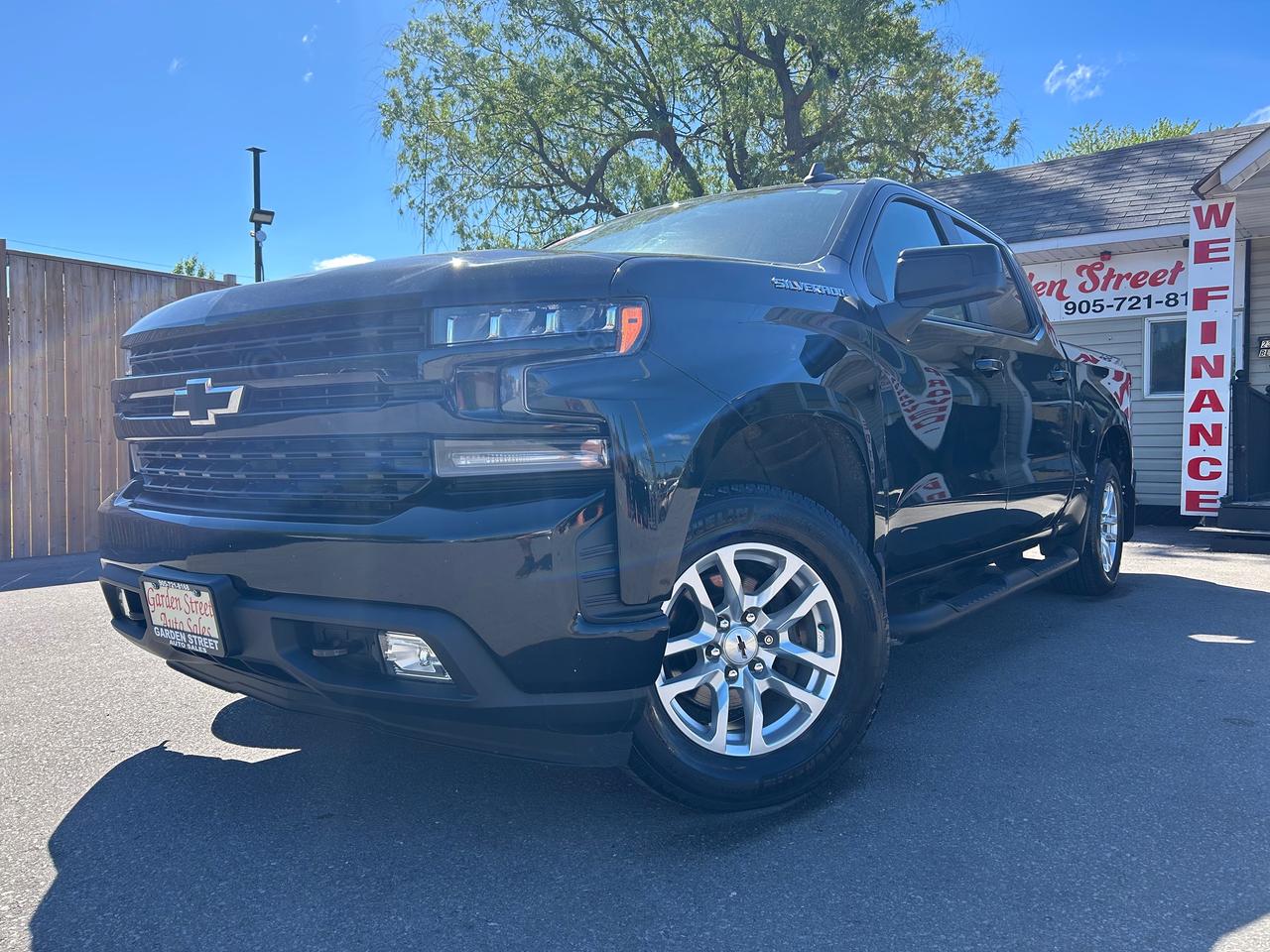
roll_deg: -0.6
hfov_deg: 67.3
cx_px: 635
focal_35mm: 26
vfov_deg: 53.1
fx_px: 954
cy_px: 476
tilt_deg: -1.3
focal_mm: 5.7
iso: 50
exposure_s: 1/1361
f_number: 1.5
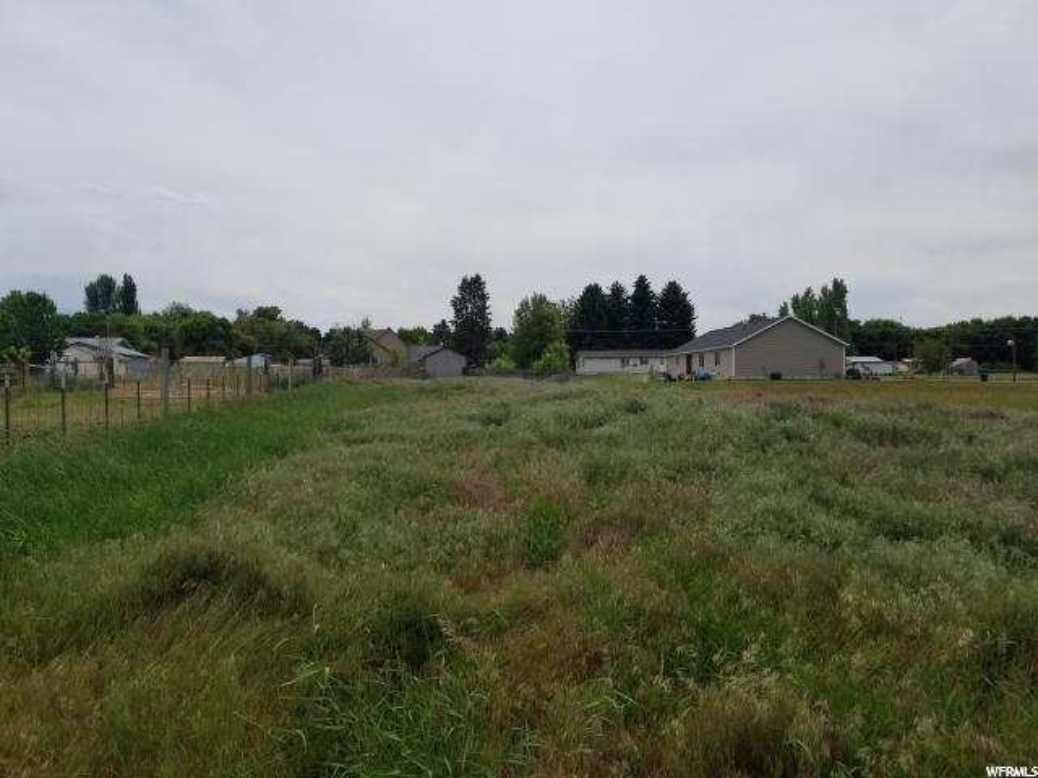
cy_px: 389
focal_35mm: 26
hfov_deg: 67.3
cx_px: 519
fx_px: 780
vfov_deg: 53.1
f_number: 1.7
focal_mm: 4.25
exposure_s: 1/5008
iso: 50
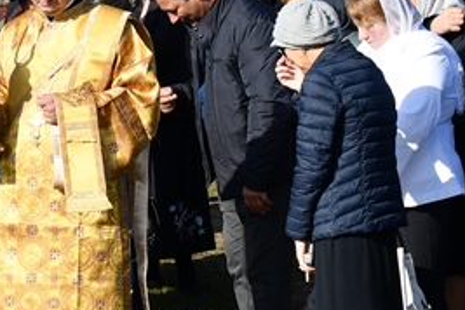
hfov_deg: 8.4
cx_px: -172
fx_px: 3126
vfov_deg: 5.7
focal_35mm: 242
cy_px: 81
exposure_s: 1/250
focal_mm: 42
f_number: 9
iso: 100
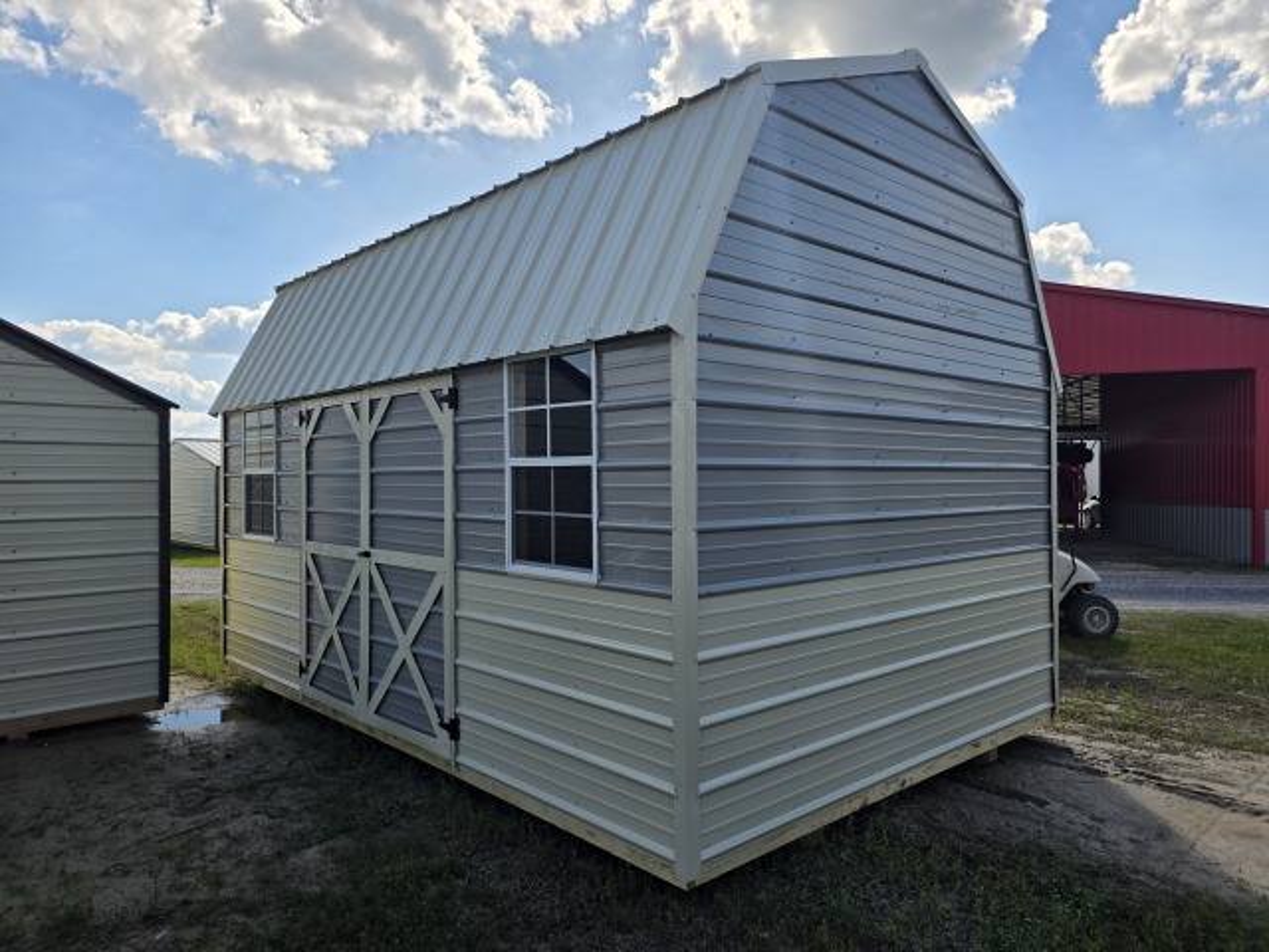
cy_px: 476
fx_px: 843
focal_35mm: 23
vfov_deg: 58.9
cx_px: 634
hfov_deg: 73.9
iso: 80
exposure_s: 1/6809
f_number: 1.7
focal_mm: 6.3
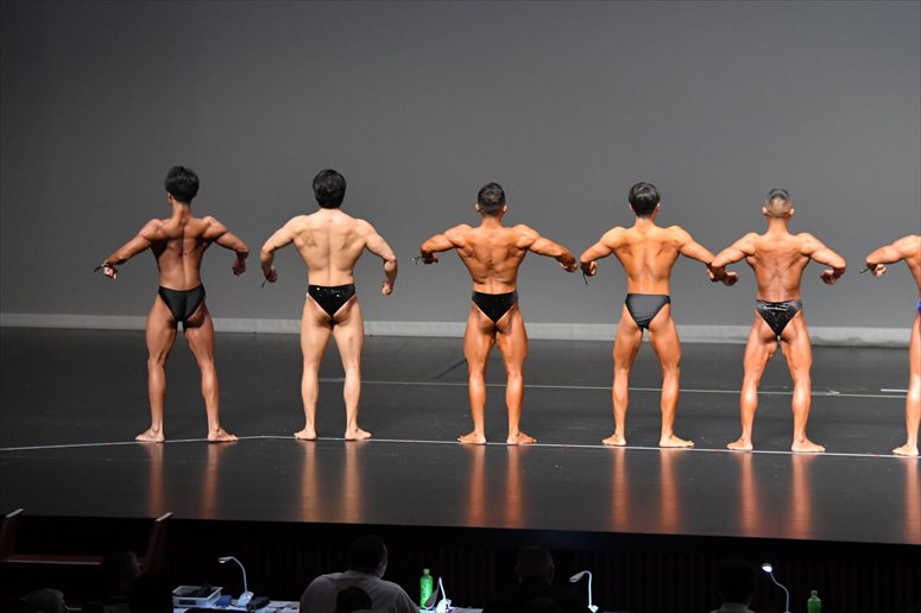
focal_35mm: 168
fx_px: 4296
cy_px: 306
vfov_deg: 8.2
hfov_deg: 12.2
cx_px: 460
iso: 5600
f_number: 5.6
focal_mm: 112
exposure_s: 1/400
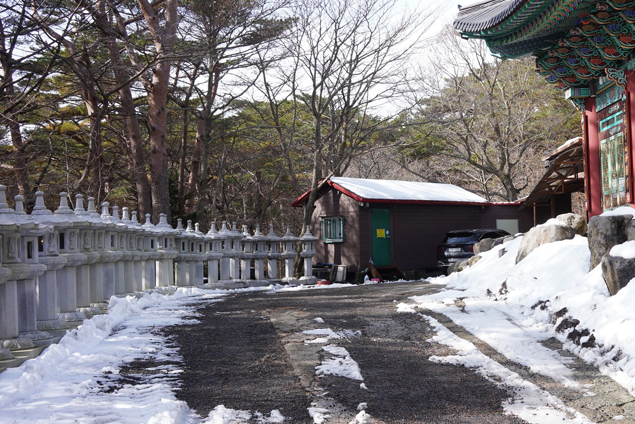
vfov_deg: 26.0
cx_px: 448
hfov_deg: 37.6
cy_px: 178
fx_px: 917
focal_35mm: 52
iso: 100
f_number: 7.1
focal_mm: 35
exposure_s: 1/100
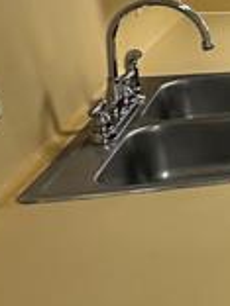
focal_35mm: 69
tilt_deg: -16.6
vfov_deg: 28.0
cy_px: 106
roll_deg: -0.7
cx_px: 476
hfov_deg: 16.0
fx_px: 611
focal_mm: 2.22
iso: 160
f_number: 2.2
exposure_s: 1/60
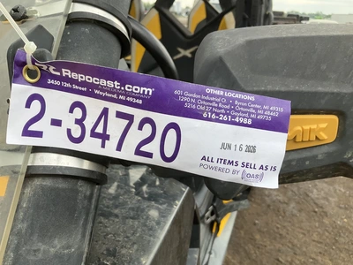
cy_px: 132
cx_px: 176
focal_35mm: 29
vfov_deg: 48.2
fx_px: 296
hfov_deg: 61.7
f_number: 1.8
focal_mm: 3
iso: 25
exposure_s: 1/318
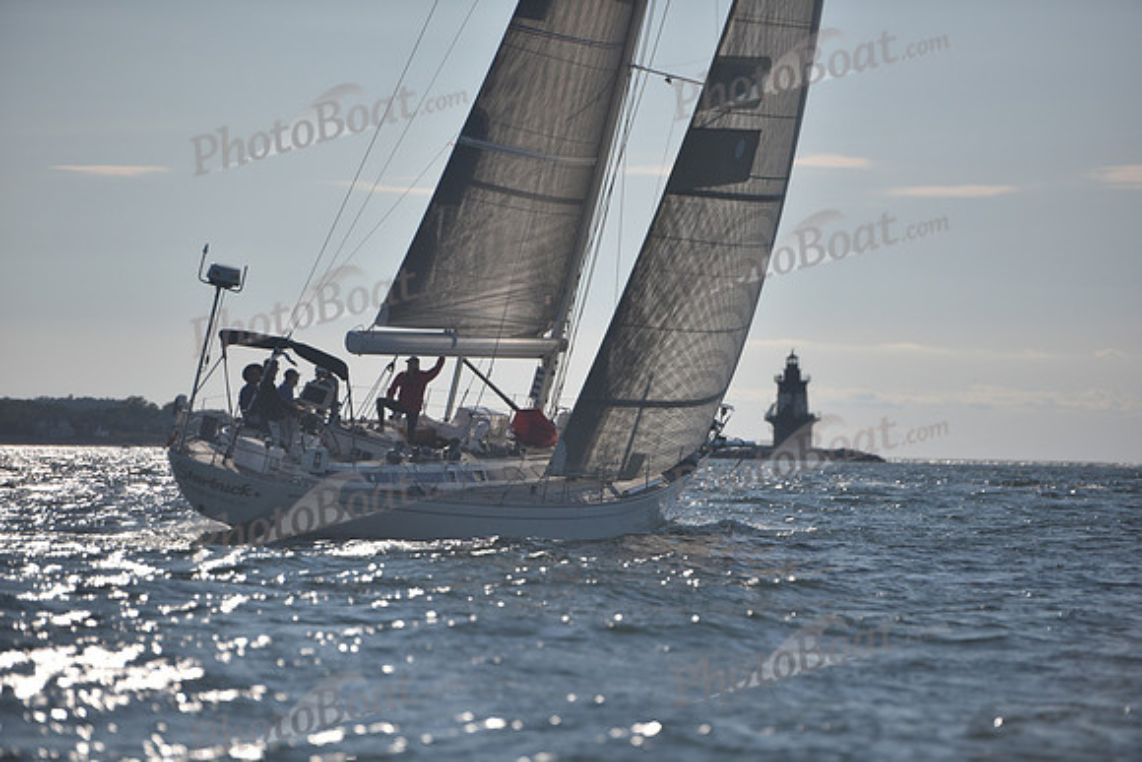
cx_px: 571
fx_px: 6346
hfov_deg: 10.3
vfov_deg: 6.9
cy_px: 381
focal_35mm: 200
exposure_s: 1/6400
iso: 250
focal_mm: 200
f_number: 3.2
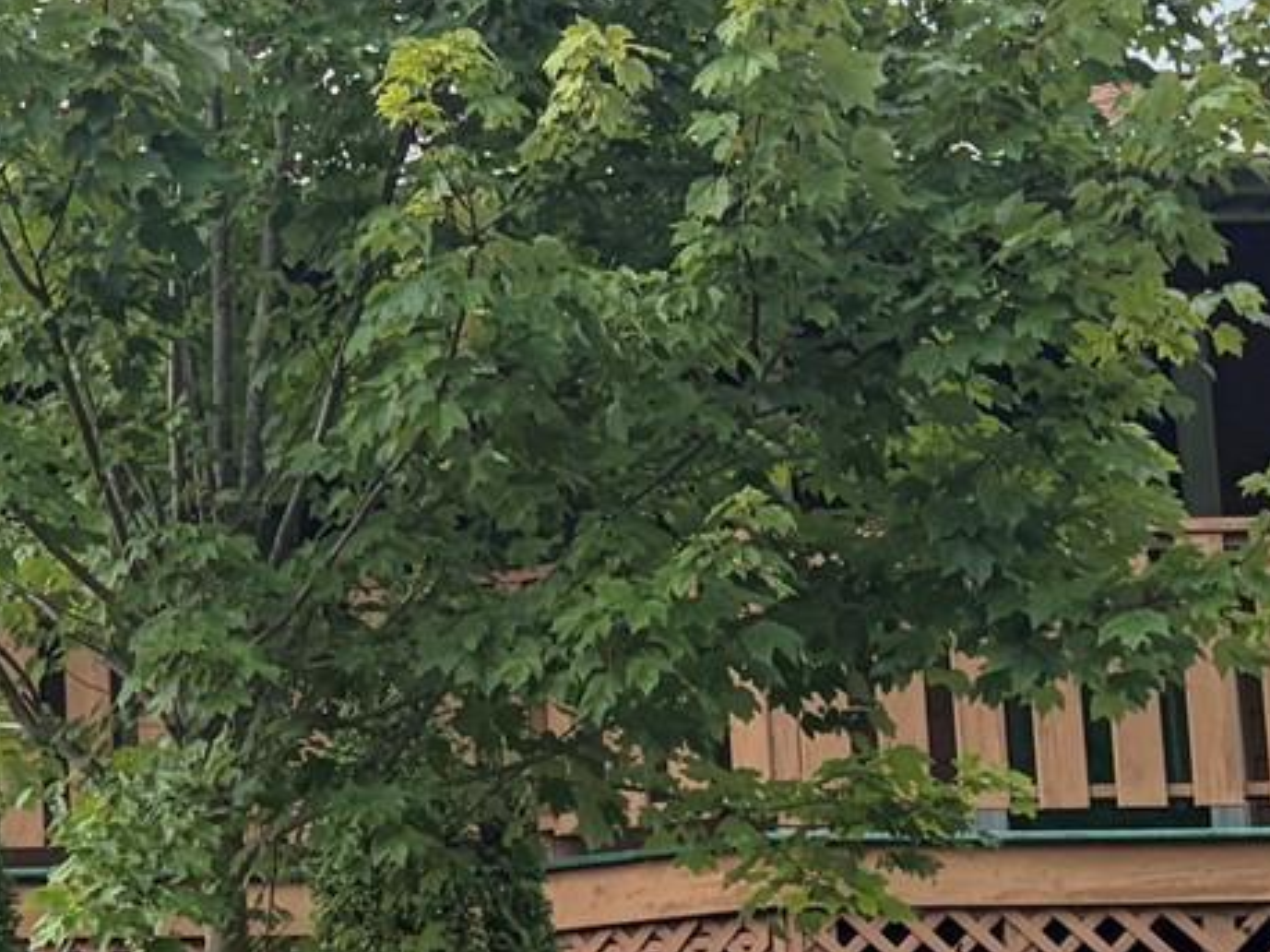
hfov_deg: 16.1
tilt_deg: +12.4
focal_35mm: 116
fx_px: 4255
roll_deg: -0.4
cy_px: 515
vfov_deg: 12.8
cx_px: -374
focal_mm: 5.96
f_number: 1.6
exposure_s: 1/2985
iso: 64
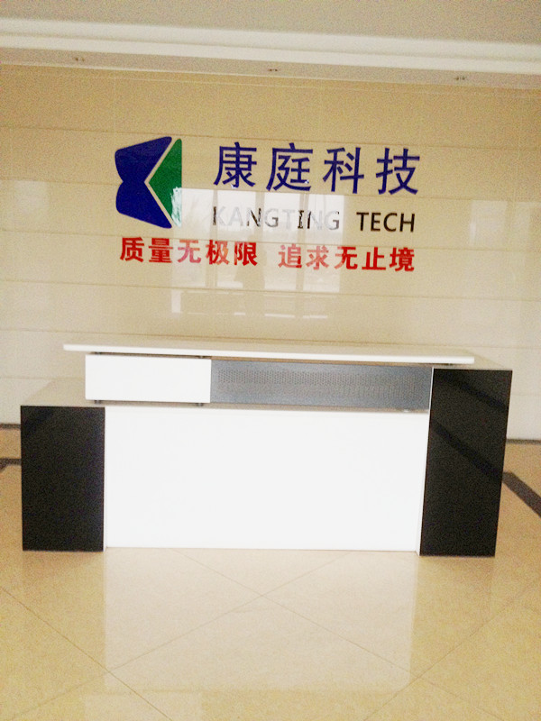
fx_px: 729
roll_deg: -1.4
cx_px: 270
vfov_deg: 52.6
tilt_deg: -10.6
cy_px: 360
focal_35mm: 35
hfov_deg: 40.7
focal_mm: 4.28
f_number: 2.4
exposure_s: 1/20
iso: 200
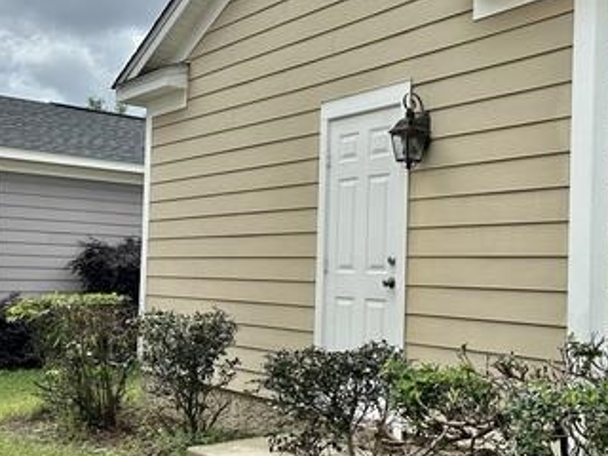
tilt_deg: +3.1
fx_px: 843
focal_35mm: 48
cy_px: 238
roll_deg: -1.6
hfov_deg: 38.7
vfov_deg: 30.3
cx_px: 450
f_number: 1.78
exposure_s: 1/2732
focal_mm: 6.86
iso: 80
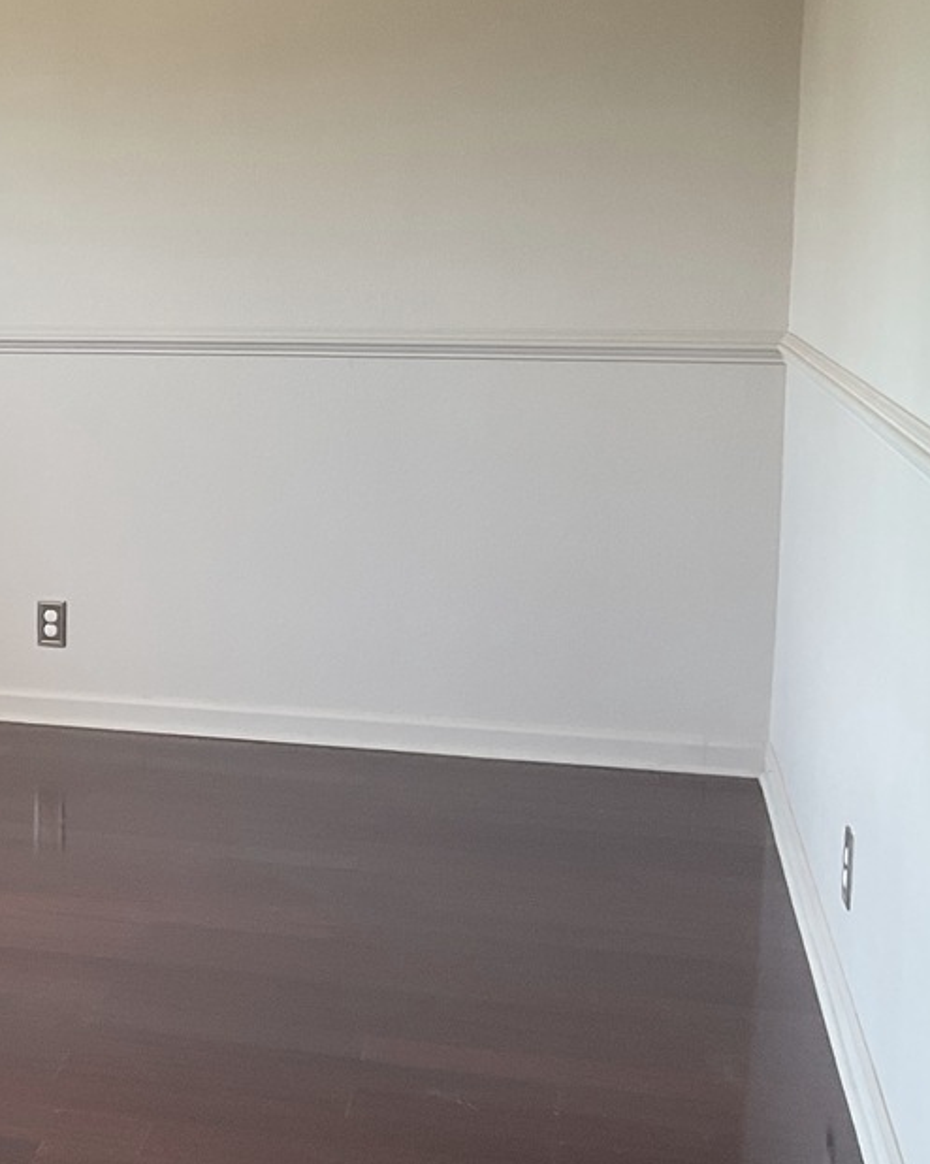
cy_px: 478
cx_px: -198
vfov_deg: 28.7
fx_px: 2272
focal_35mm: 66
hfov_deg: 21.4
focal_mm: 3
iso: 50
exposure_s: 1/60
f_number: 1.8
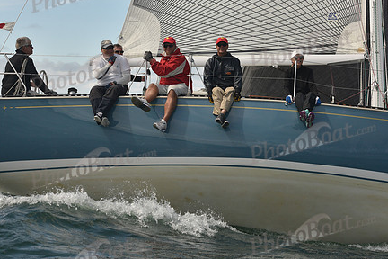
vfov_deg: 14.5
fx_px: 1013
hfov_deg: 21.7
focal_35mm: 94
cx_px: 204
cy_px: 107
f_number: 5.6
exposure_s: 1/1000
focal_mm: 70
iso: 320
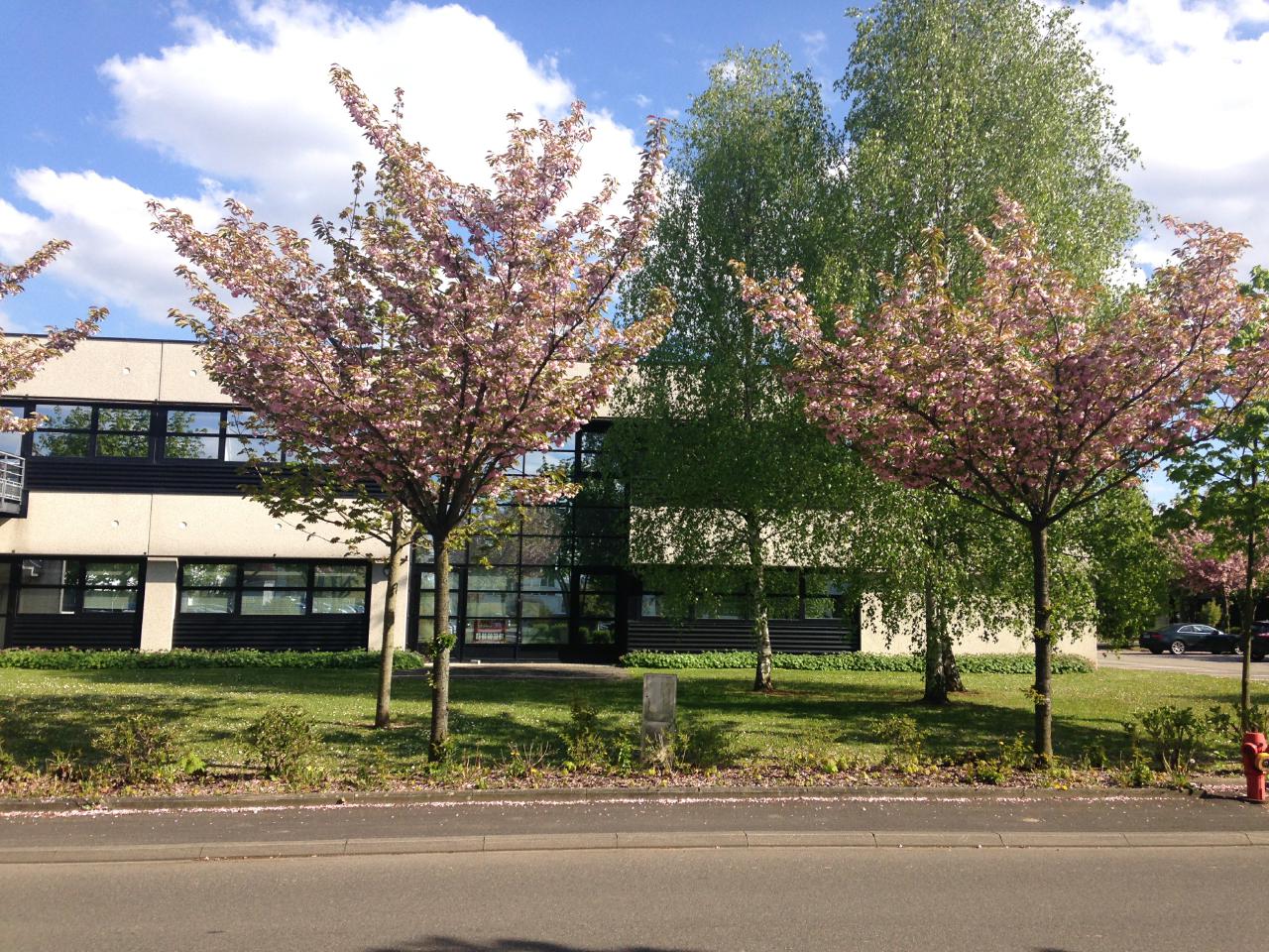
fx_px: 1210
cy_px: 476
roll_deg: -0.6
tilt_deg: +5.8
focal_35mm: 33
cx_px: 634
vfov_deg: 42.9
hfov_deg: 55.4
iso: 50
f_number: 2.4
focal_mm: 4.12
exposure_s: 1/1106
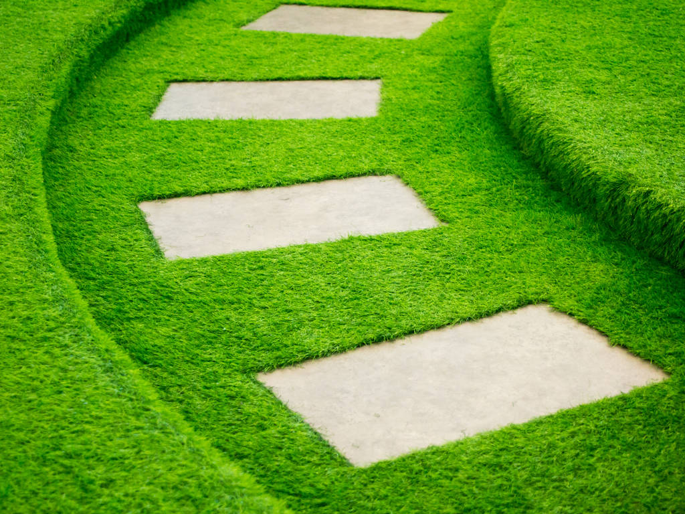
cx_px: 342
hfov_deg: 23.3
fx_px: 1662
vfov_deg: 17.6
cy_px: 257
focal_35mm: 84
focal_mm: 42
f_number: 5.6
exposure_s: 1/30
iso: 800
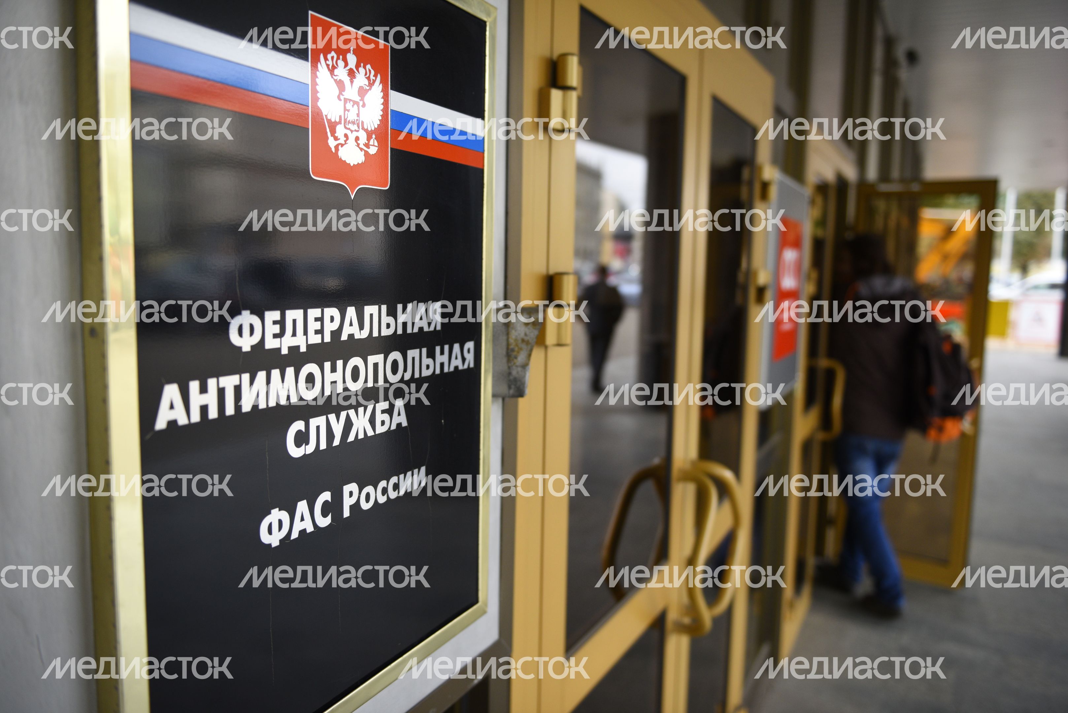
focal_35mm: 29
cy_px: 356
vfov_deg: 45.0
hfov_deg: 63.6
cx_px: 534
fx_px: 861
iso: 500
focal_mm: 29
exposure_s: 1/320
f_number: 2.8
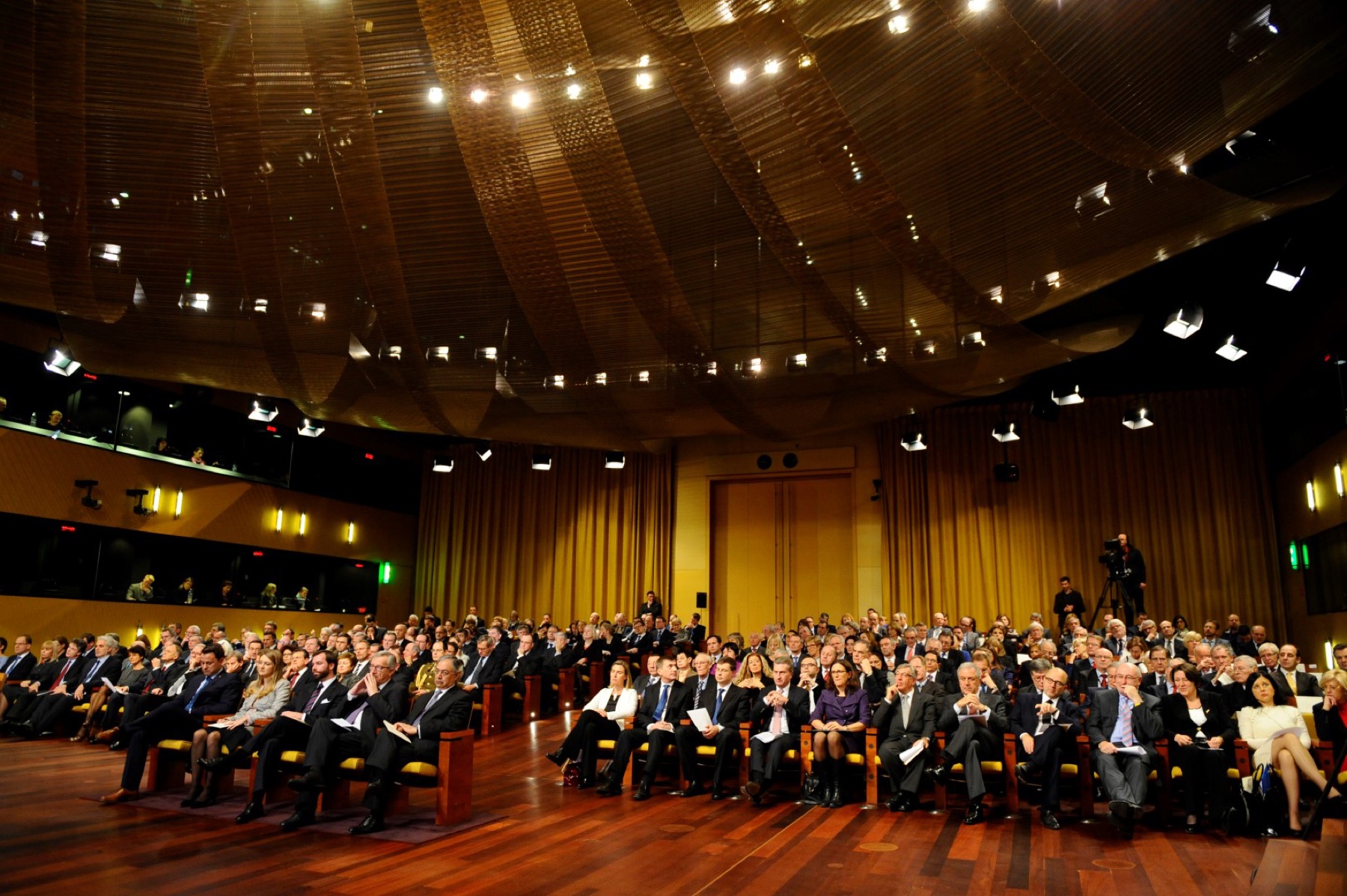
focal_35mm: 24
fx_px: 897
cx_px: 674
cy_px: 448
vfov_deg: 53.1
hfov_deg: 73.8
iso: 2500
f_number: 3.5
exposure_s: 1/125
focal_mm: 24
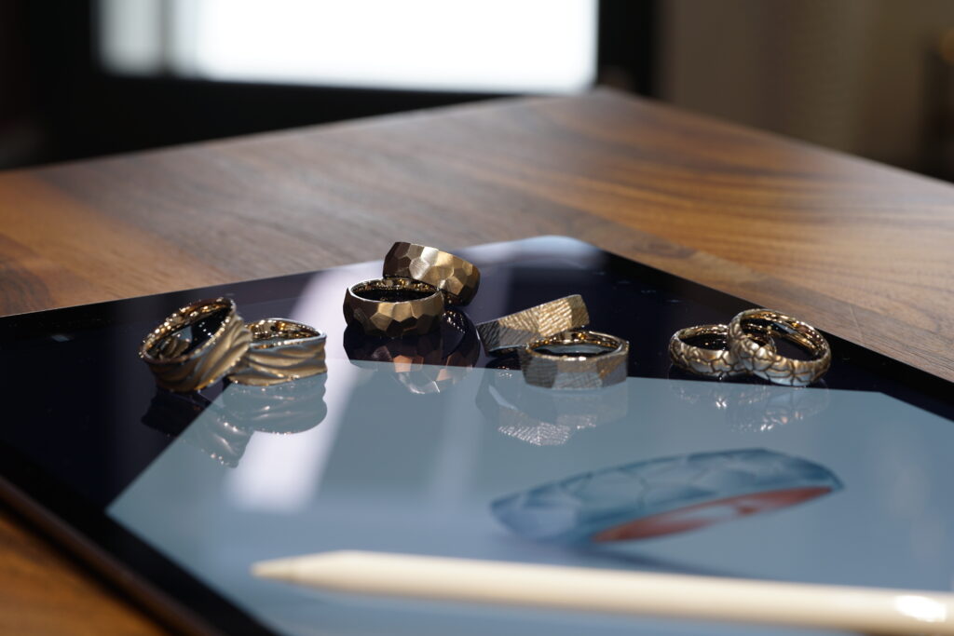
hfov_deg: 22.6
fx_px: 2385
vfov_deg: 15.2
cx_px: 477
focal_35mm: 90
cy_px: 318
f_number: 8
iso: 160
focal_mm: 90
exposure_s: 1/5
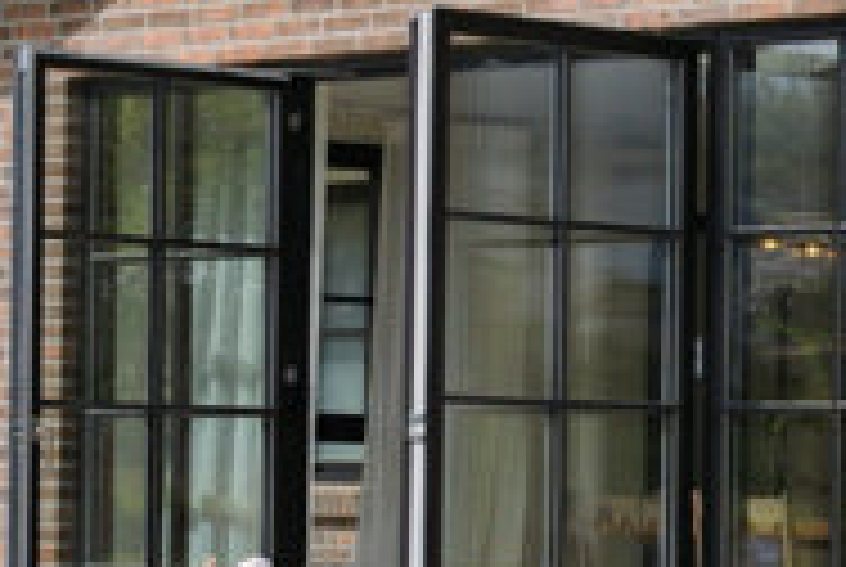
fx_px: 4496
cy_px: 484
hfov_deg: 10.1
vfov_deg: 7.2
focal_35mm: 191
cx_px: 1548
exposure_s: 1/1000
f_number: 8
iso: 200
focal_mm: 30
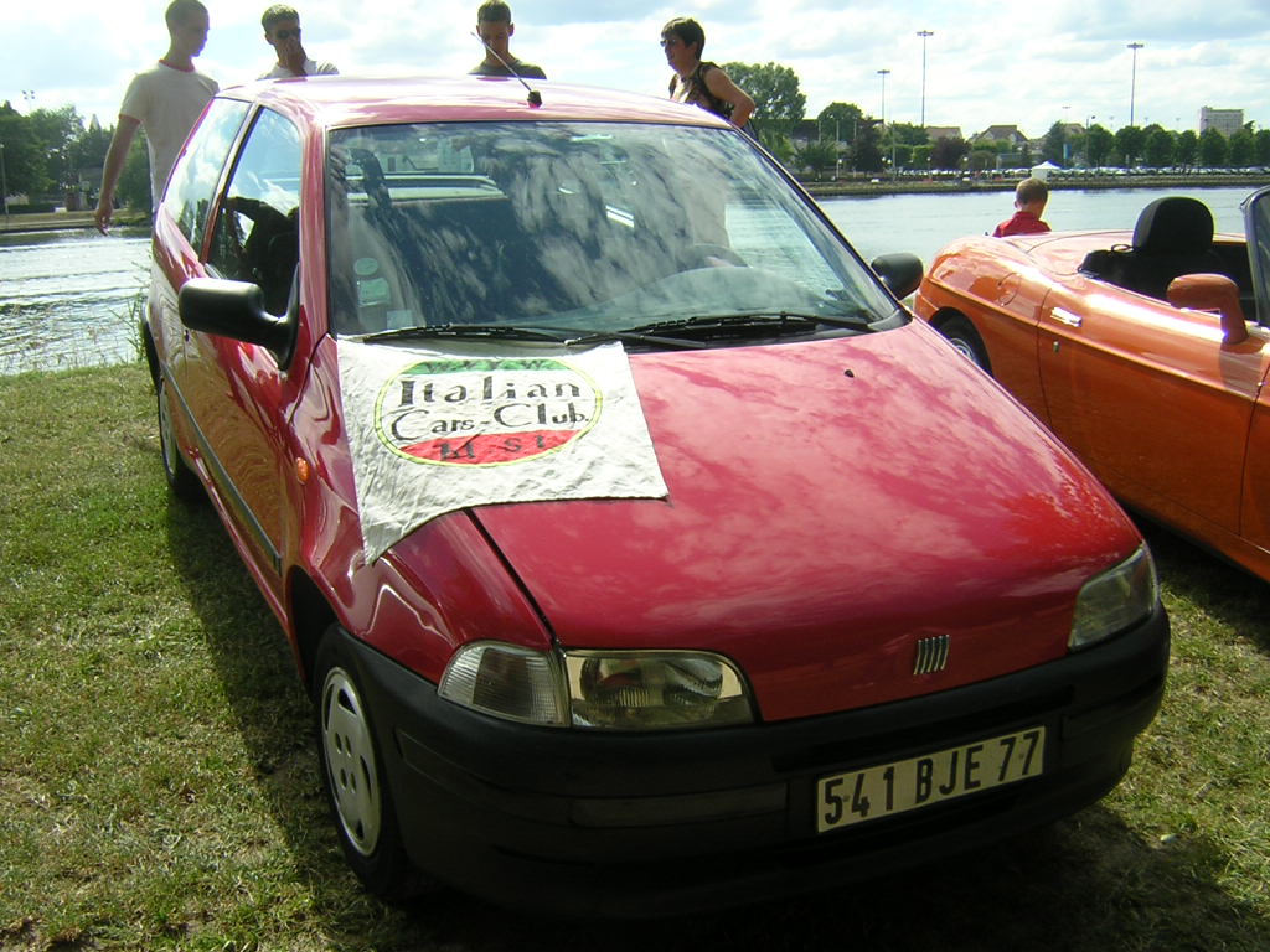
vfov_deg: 39.7
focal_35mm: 36
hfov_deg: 51.4
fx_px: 1321
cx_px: 635
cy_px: 476
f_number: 5.2
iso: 100
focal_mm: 4.7
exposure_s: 1/257
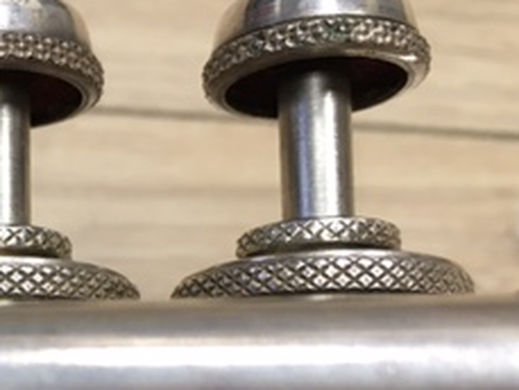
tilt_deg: -64.5
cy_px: 419
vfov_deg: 17.6
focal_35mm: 81
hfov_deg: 22.7
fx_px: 1215
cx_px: -50
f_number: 2.2
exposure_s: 1/33
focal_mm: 4.15
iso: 125
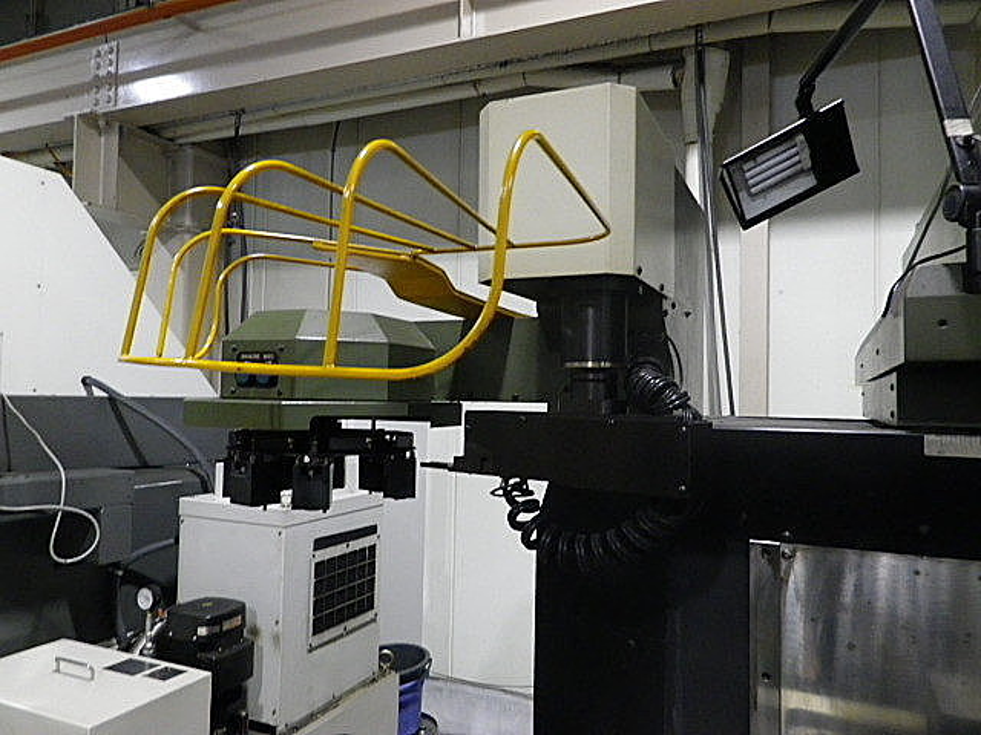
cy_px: 368
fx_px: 708
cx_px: 490
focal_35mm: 25
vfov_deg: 54.9
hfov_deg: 69.4
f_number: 3.5
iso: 400
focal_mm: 4.5
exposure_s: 1/20
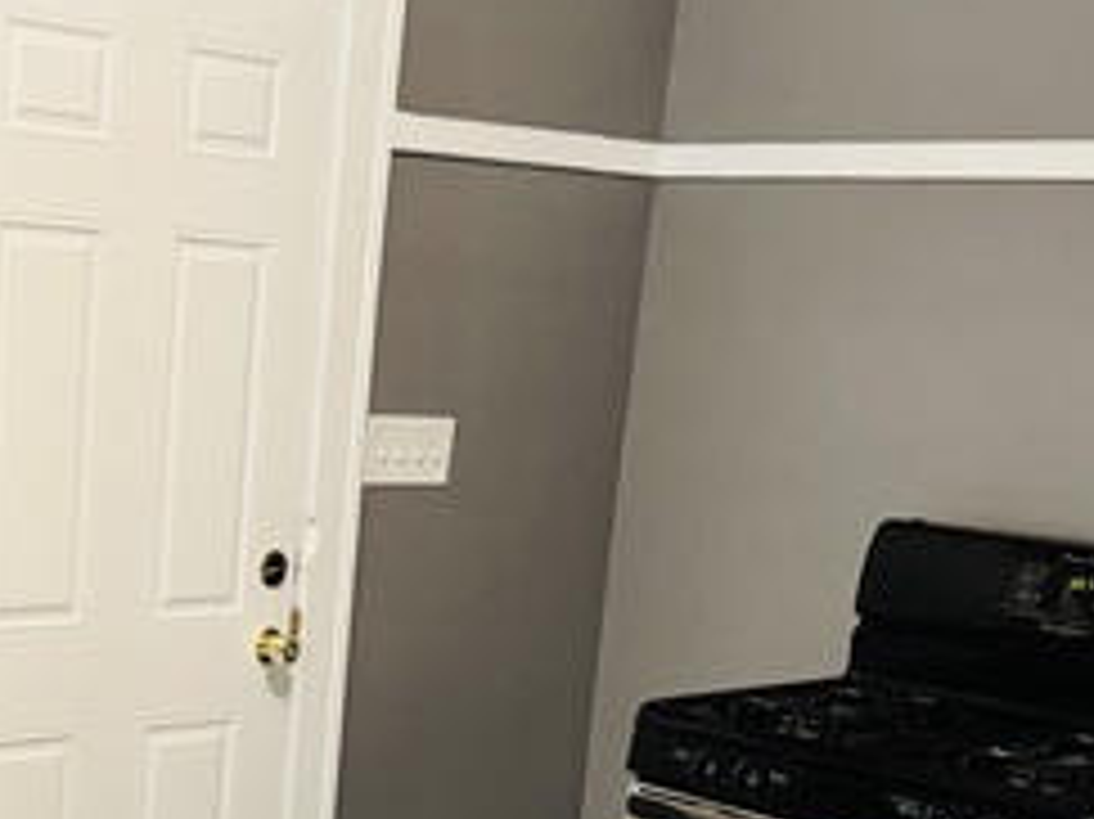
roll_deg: -4.0
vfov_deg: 21.8
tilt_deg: -12.4
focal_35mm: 66
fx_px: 2085
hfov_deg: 28.5
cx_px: 160
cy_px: 706
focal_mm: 6.76
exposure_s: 1/60
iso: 500
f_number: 1.78
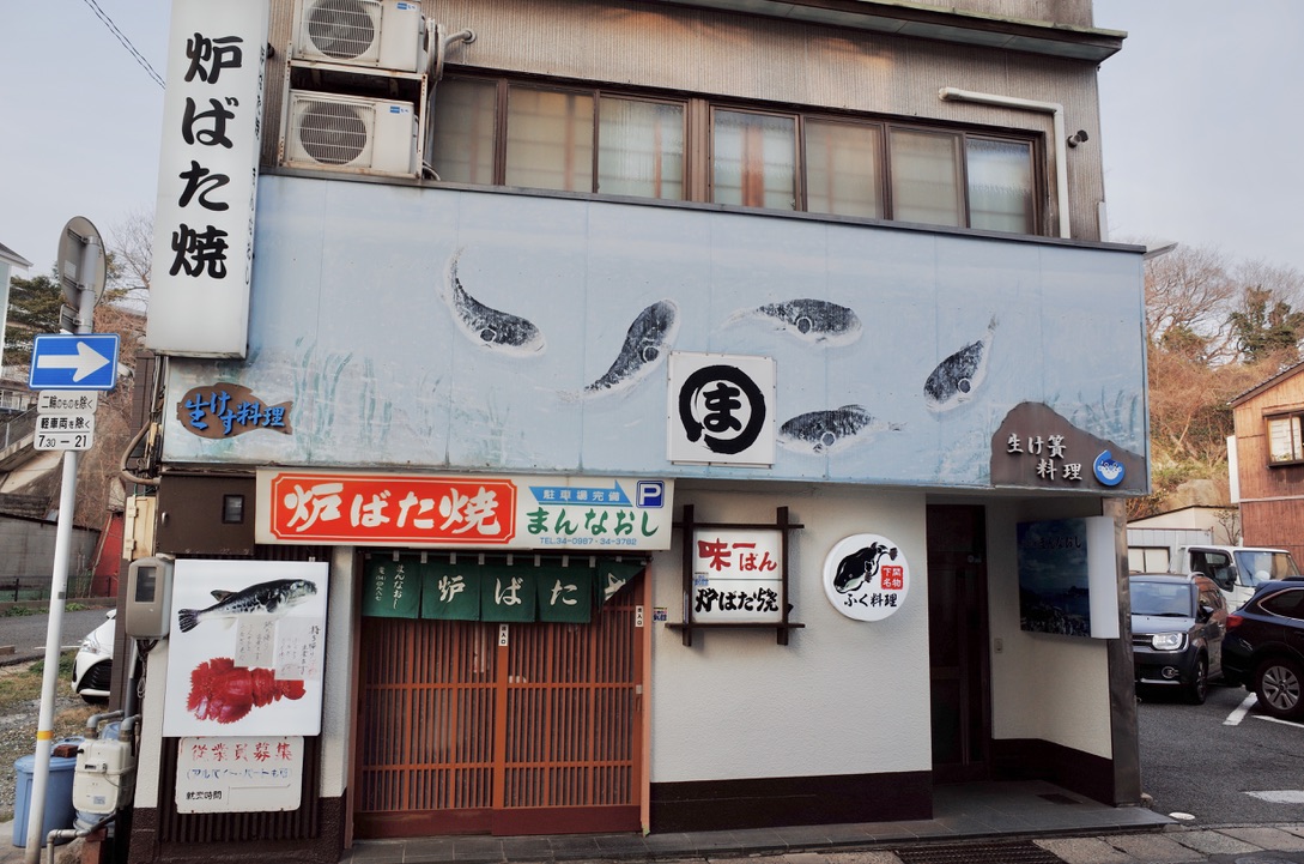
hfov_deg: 65.6
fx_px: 1012
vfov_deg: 46.2
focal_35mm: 28
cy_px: 432
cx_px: 652
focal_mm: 18.3
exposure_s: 1/90
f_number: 5.6
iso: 100
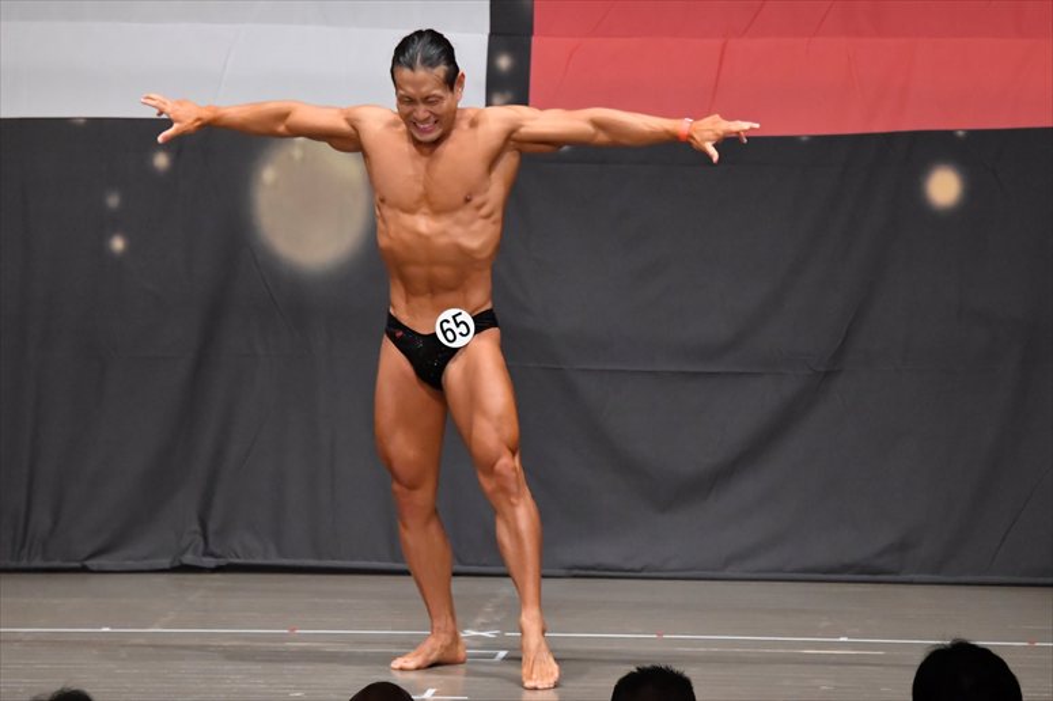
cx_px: 526
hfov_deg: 9.2
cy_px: 350
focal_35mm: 225
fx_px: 6578
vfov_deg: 6.1
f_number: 5.6
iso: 6400
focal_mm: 150
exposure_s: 1/400
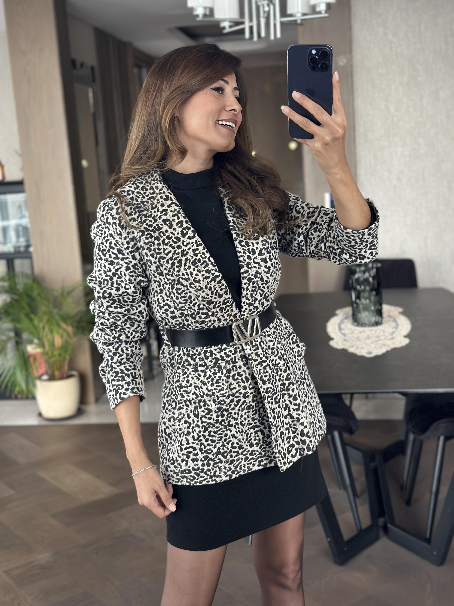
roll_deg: +4.6
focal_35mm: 48
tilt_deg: -20.6
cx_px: 227
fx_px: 839
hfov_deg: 30.3
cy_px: 303
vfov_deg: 39.7
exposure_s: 1/59
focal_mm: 6.86
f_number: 1.78
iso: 400
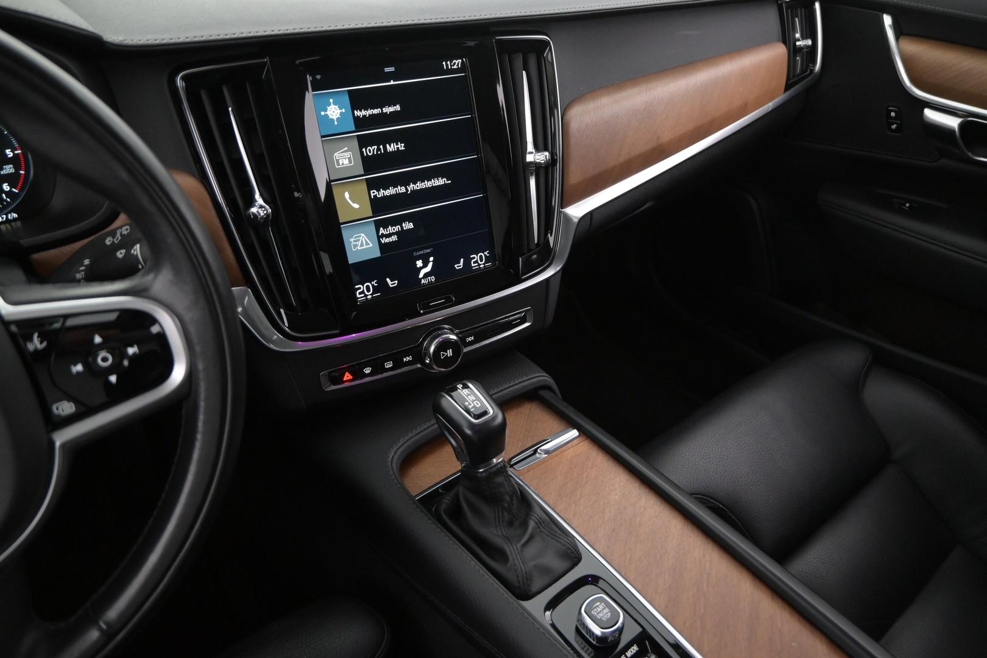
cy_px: 329
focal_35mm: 24
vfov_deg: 53.1
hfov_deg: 73.7
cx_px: 494
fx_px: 658
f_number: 3.5
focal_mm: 16
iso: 2500
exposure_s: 1/40
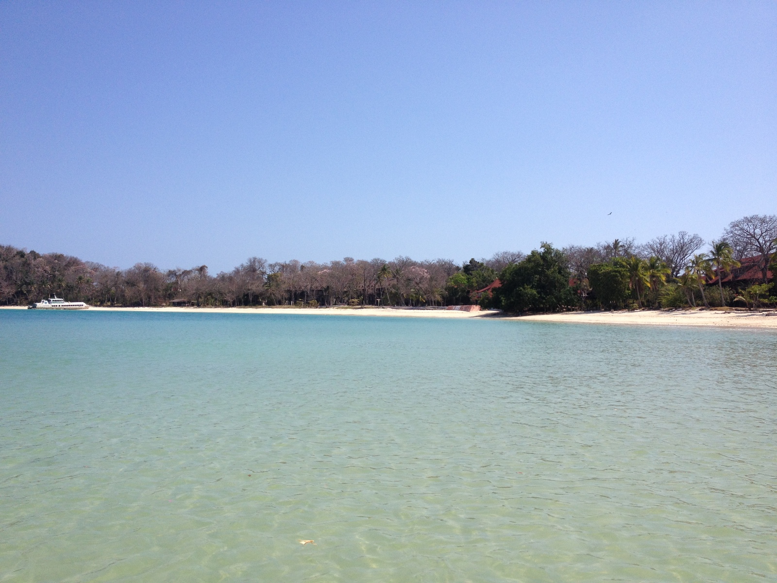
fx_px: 786
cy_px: 292
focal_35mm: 35
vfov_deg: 40.7
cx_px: 388
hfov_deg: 52.6
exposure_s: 1/2632
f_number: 2.4
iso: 50
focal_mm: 4.28
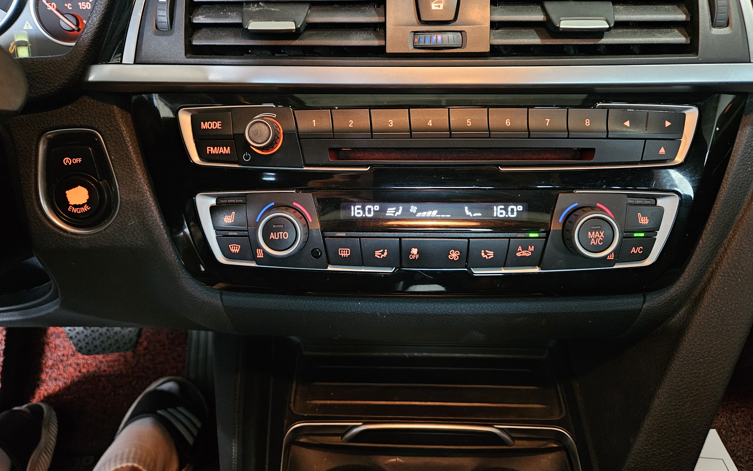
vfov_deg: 48.9
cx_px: 384
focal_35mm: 25
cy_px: 185
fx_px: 513
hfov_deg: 72.5
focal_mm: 5.4
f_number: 1.8
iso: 800
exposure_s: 1/24.8
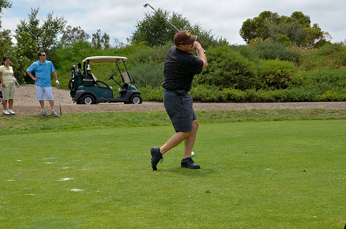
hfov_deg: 35.1
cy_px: 114
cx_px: 173
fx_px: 547
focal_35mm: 57
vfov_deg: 23.7
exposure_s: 1/500
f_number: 8
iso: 200
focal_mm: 38
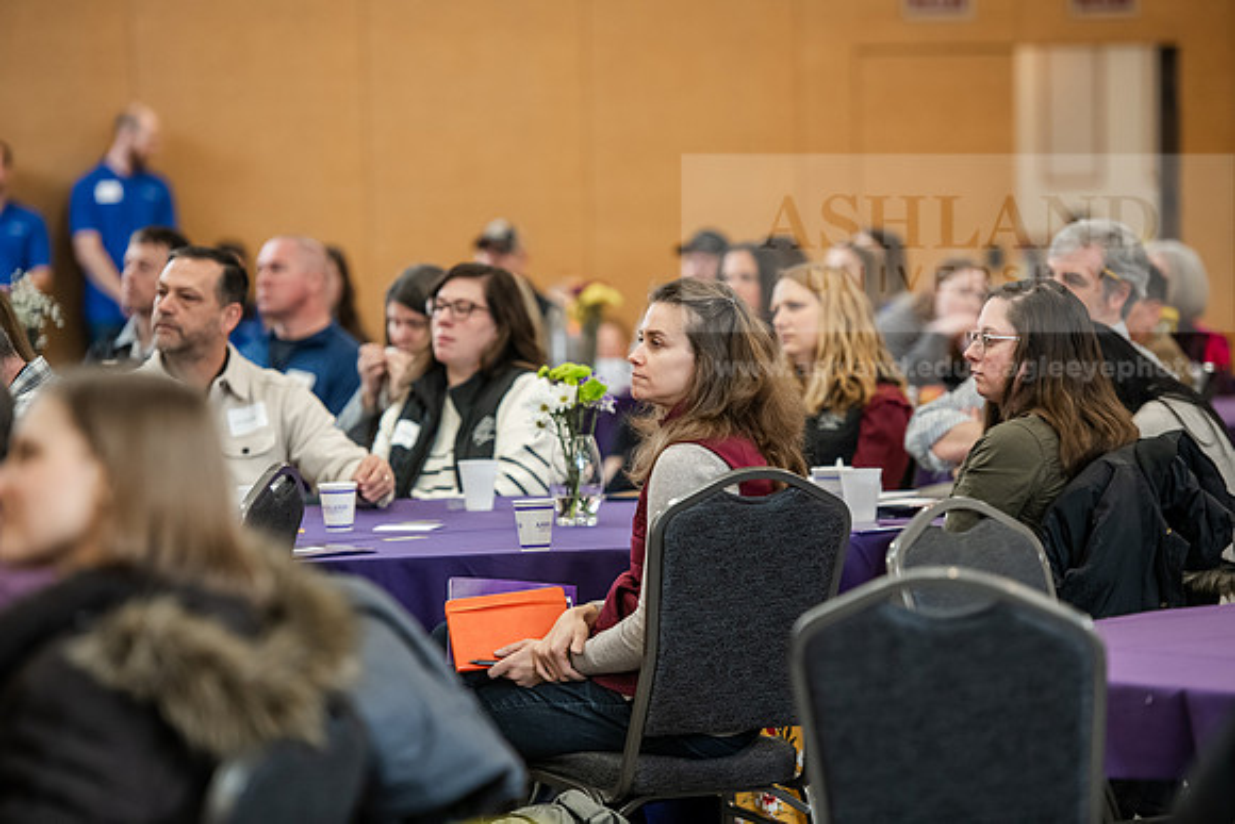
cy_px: 412
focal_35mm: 155
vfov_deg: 8.9
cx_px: 618
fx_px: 5318
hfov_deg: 13.2
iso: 2000
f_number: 3.2
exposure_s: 1/125
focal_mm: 155
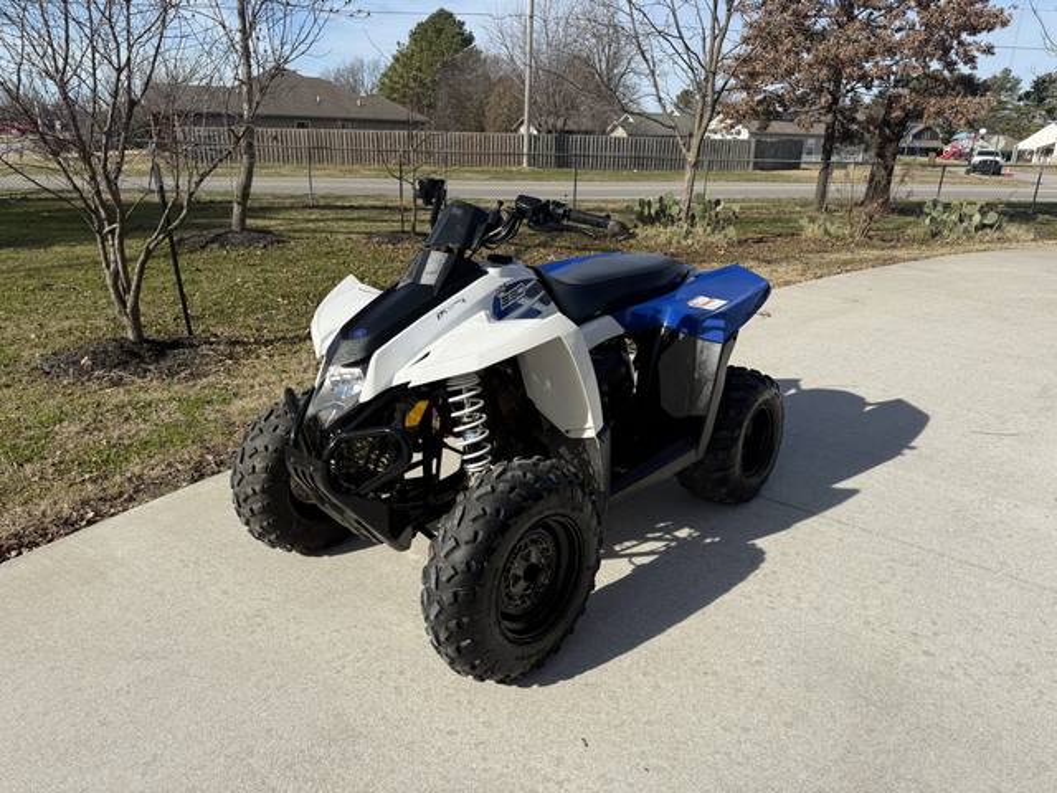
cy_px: 396
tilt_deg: -17.5
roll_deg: -1.6
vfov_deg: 56.8
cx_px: 528
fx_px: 733
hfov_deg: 71.6
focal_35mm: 24
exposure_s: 1/5319
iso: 80
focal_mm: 6.76
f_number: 1.78
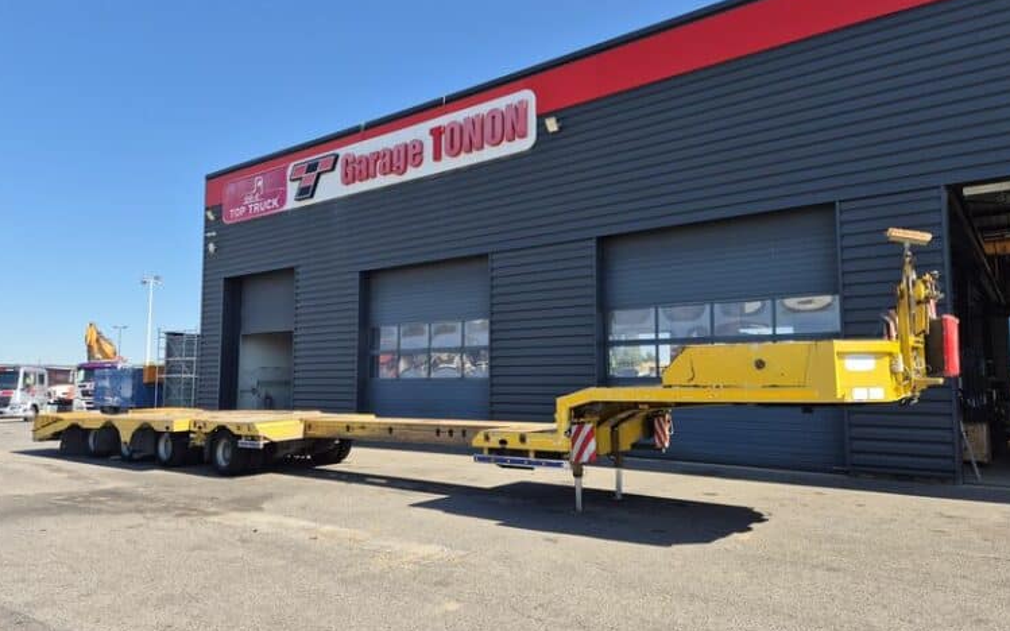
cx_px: 510
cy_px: 334
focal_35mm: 25
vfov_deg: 49.2
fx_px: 688
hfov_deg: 72.5
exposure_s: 1/930
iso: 25
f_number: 1.8
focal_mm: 5.4
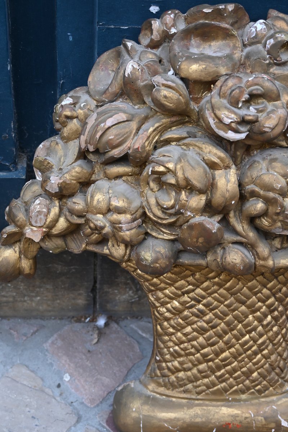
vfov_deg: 30.5
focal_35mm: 66
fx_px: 792
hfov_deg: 20.6
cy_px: 216
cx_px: 144
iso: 640
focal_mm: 44
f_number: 4.5
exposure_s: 1/125
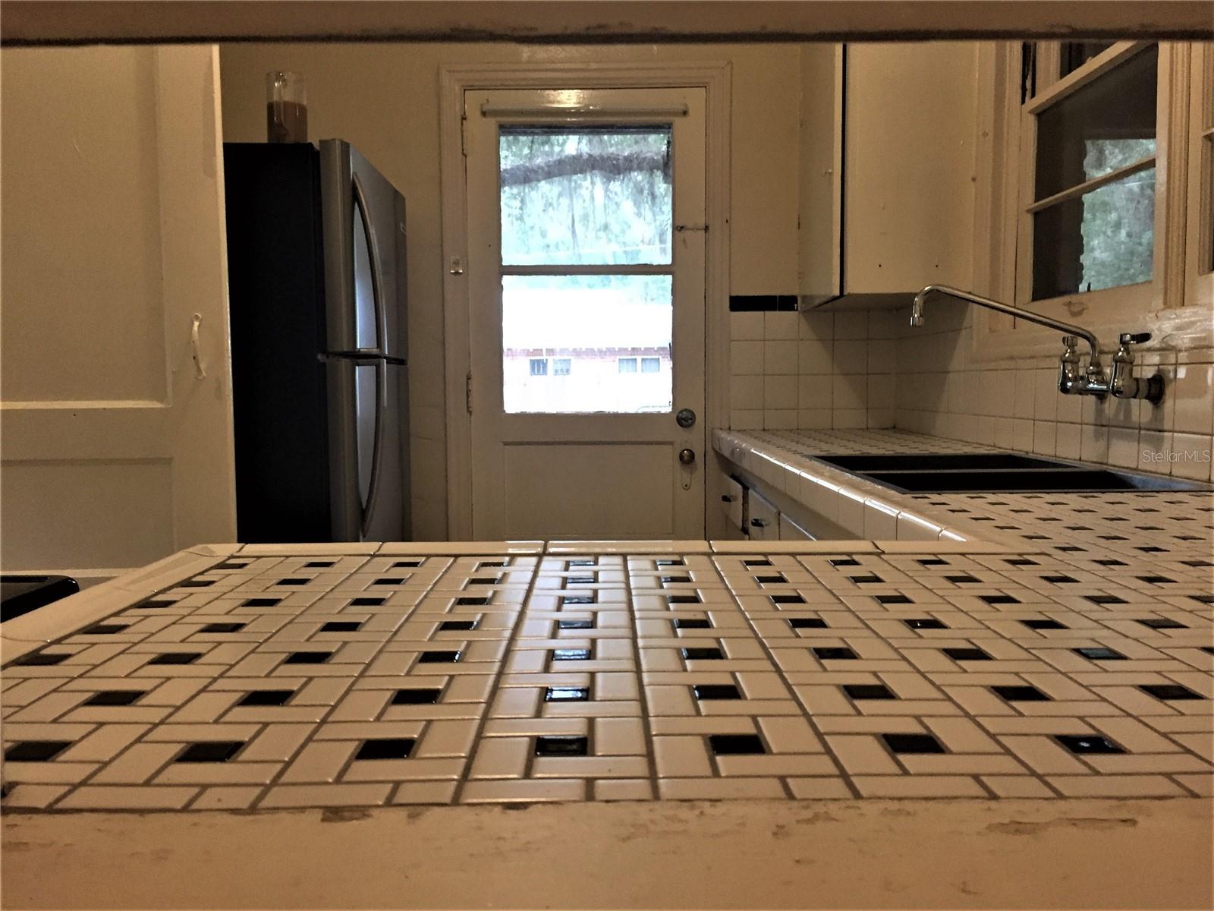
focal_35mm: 29
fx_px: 1017
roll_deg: -0.5
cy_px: 456
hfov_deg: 61.7
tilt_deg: -3.1
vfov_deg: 48.2
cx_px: 607
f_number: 2.2
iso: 160
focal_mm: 4.15
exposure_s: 1/30
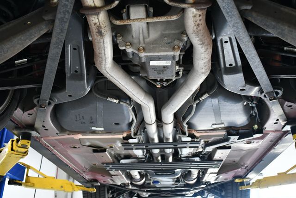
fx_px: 296
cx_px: 148
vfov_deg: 36.9
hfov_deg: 53.1
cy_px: 99
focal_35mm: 36
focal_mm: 18
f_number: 3.5
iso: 1600
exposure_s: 1/125
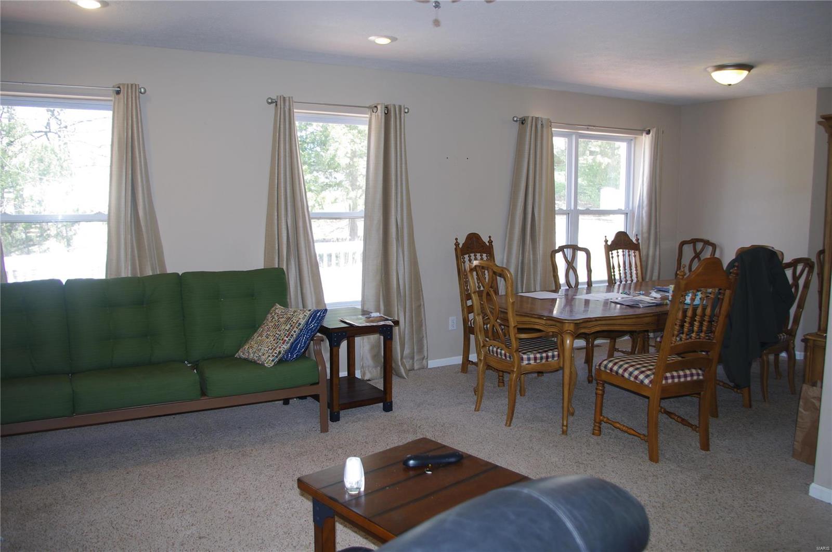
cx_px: 416
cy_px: 276
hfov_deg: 67.5
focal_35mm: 27
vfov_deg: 47.8
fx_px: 623
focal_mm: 18
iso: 200
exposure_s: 1/50
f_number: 3.5
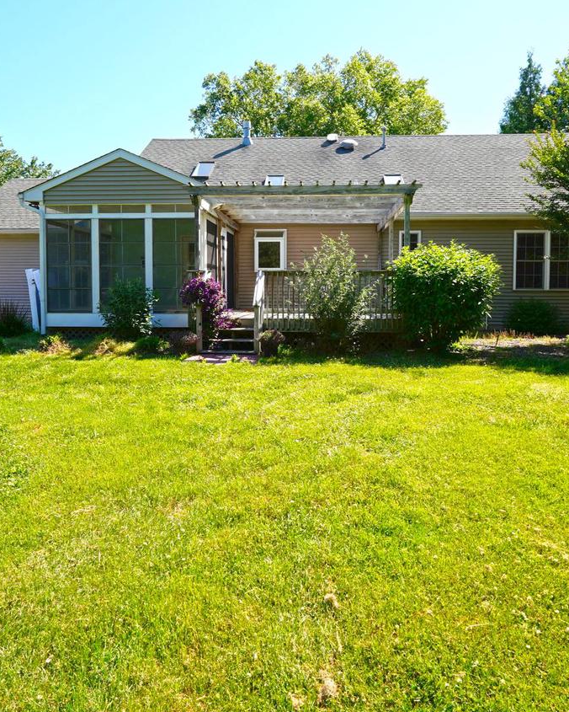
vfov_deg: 70.0
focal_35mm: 24
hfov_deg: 58.7
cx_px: 304
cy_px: 308
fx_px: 505
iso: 100
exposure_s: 1/160
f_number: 6.3
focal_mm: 10
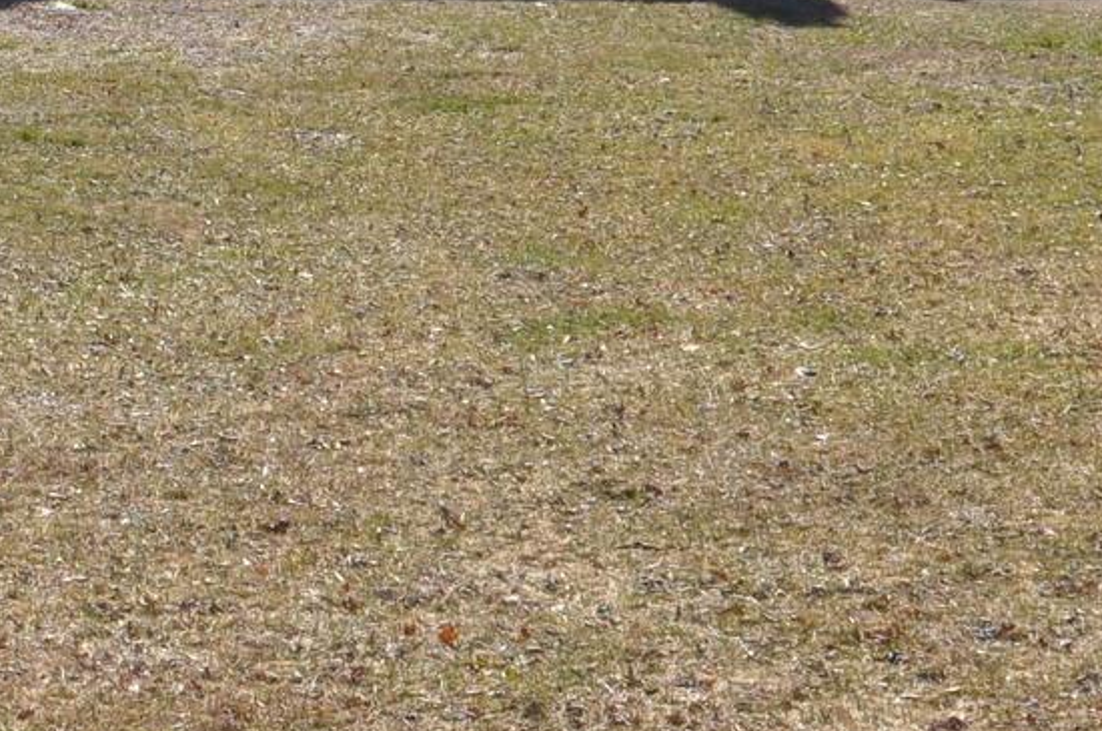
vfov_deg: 10.0
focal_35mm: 134
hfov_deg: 14.9
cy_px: -286
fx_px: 4096
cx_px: -180
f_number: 9.5
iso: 250
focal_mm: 24
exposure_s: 1/350
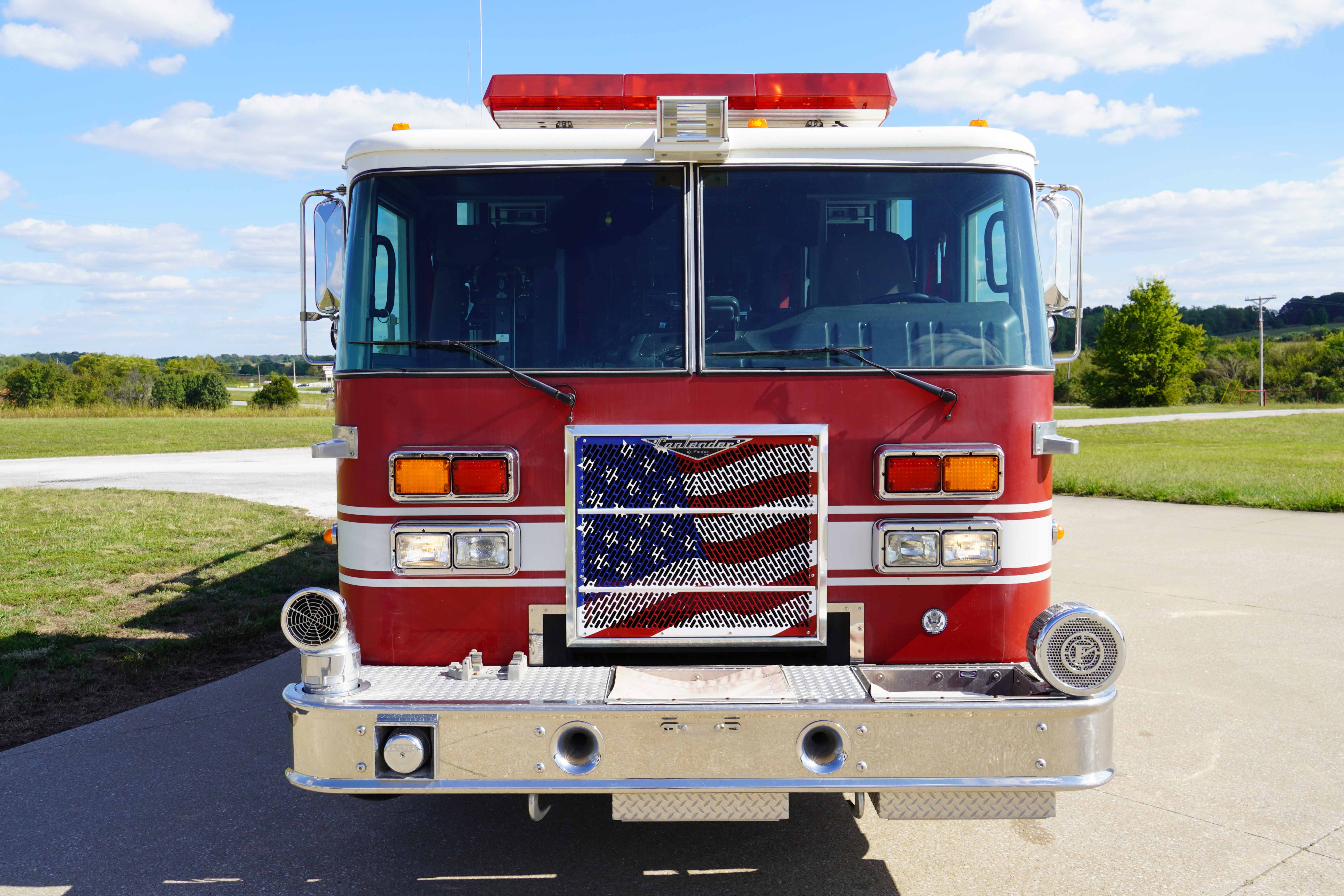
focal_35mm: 30
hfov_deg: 61.9
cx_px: 672
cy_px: 448
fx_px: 1120
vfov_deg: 43.6
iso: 100
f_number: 9
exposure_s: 1/125
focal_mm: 20
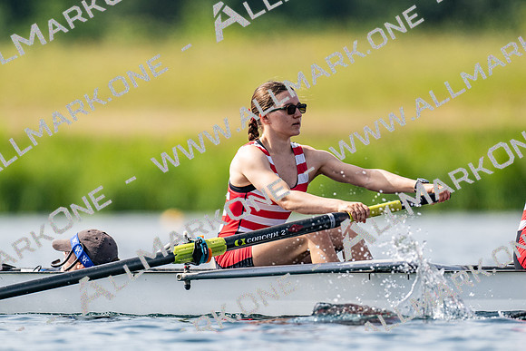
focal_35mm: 900
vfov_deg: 1.5
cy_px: 176
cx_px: 263
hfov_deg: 2.3
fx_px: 13159
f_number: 4
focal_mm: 600
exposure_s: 1/2500
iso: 200
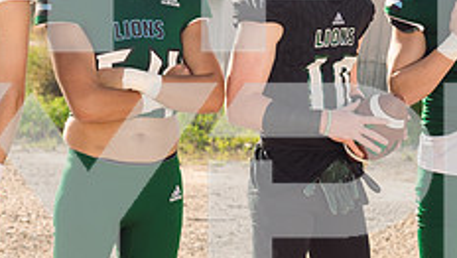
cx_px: 169
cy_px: 188
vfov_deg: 7.2
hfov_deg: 12.6
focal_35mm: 170
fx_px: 2062
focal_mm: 65
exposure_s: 1/250
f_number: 6.3
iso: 80
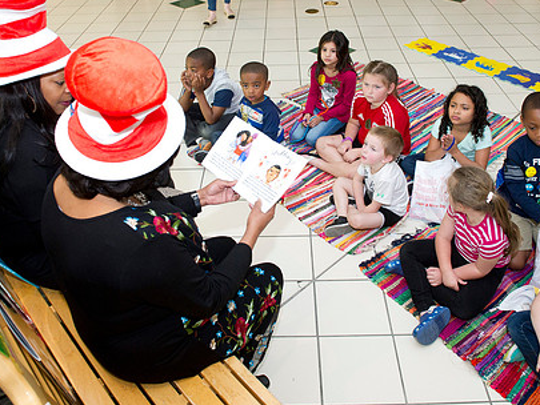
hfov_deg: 55.3
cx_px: 283
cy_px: 152
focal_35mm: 33
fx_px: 515
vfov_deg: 42.6
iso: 1250
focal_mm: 24
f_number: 5.6
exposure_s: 1/250
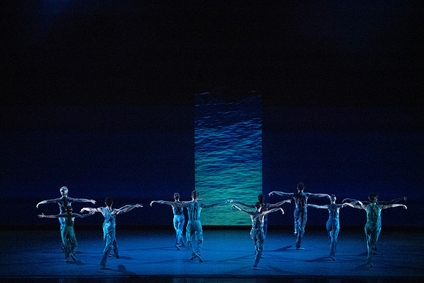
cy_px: 142
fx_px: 1661
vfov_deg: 9.7
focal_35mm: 141
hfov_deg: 14.5
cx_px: 212
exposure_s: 1/400
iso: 25600
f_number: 5.6
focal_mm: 141
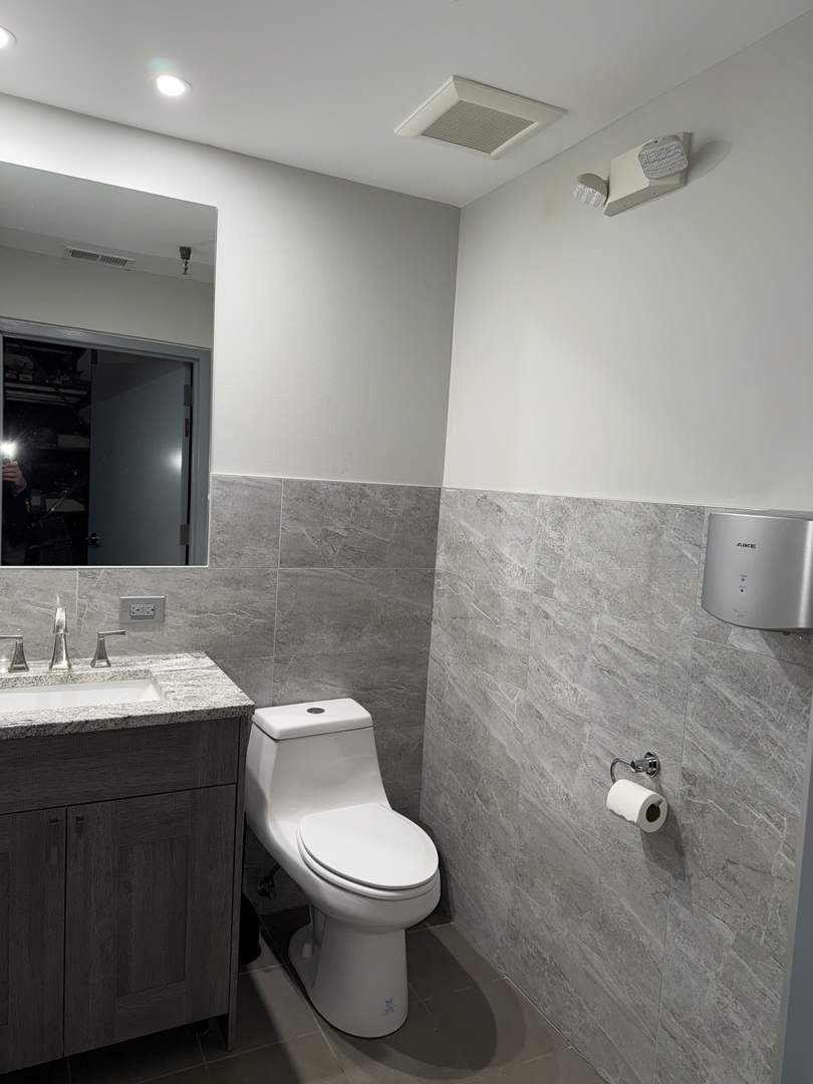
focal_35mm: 24
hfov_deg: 56.8
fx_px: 752
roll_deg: -3.7
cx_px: 406
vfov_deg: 71.6
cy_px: 542
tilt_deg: -4.3
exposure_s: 1/39
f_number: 1.78
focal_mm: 6.76
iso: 64
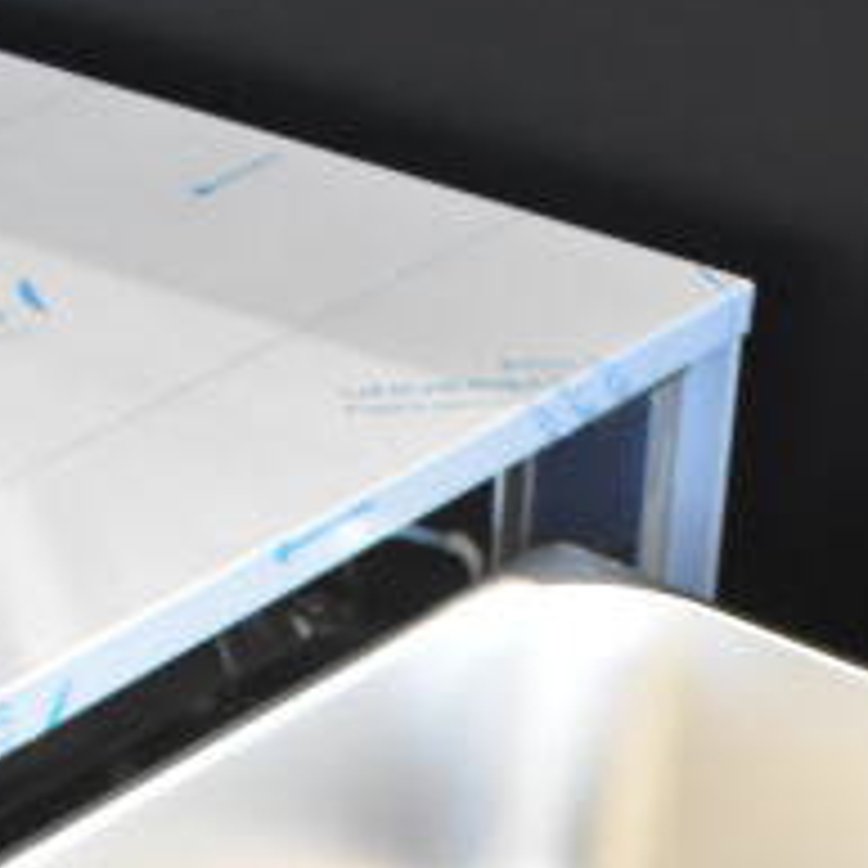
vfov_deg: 11.5
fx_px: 3773
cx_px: 436
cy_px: 1848
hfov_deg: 13.1
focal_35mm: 133
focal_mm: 22
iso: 2200
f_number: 3.8
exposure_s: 1/30
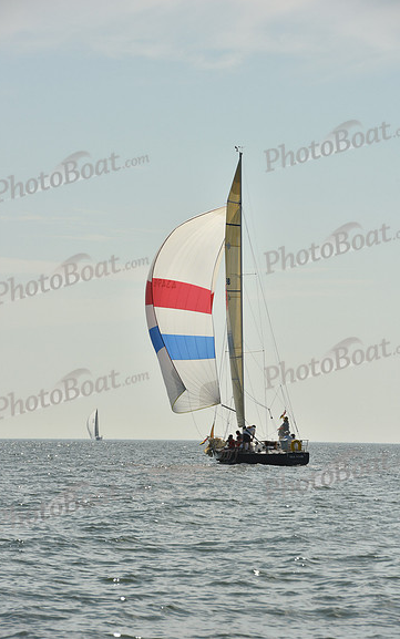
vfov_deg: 10.2
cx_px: 207
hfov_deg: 6.4
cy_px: 319
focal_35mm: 205
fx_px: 3573
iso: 320
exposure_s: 1/1000
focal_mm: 200
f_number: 13
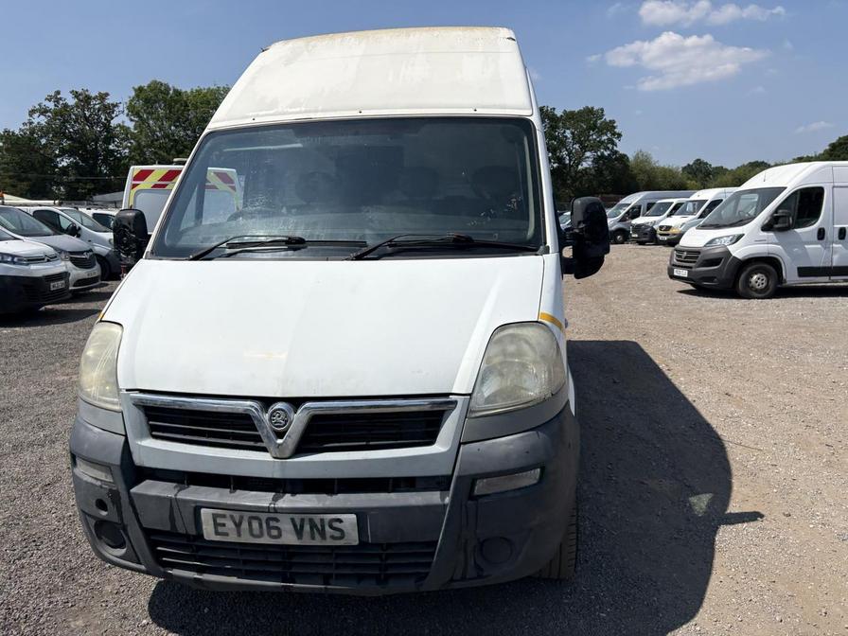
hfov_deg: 67.3
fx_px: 637
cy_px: 318
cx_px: 424
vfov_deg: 53.1
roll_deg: -1.9
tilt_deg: -9.6
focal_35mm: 26
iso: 50
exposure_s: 1/6329
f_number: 1.6
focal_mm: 5.96
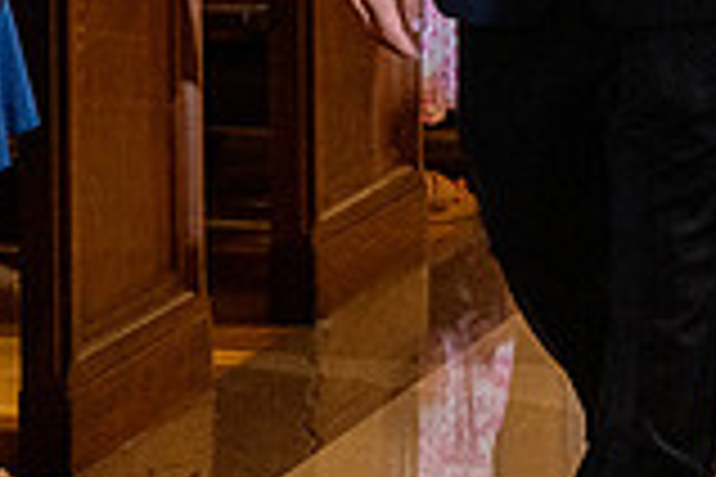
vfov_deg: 5.3
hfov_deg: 8.0
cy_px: -358
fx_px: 5091
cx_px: 878
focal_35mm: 256
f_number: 4.5
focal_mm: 70
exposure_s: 1/200
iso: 2000
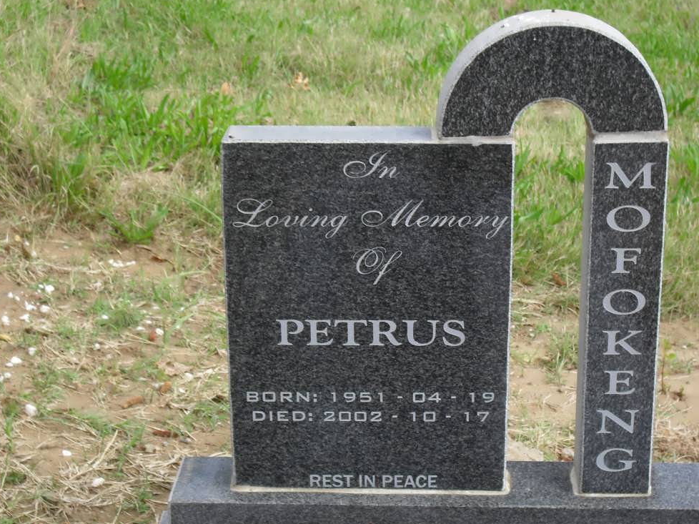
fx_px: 1635
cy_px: 306
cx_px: 419
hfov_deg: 24.1
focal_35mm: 81
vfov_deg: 18.2
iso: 100
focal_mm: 11.7
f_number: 4.6
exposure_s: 1/250
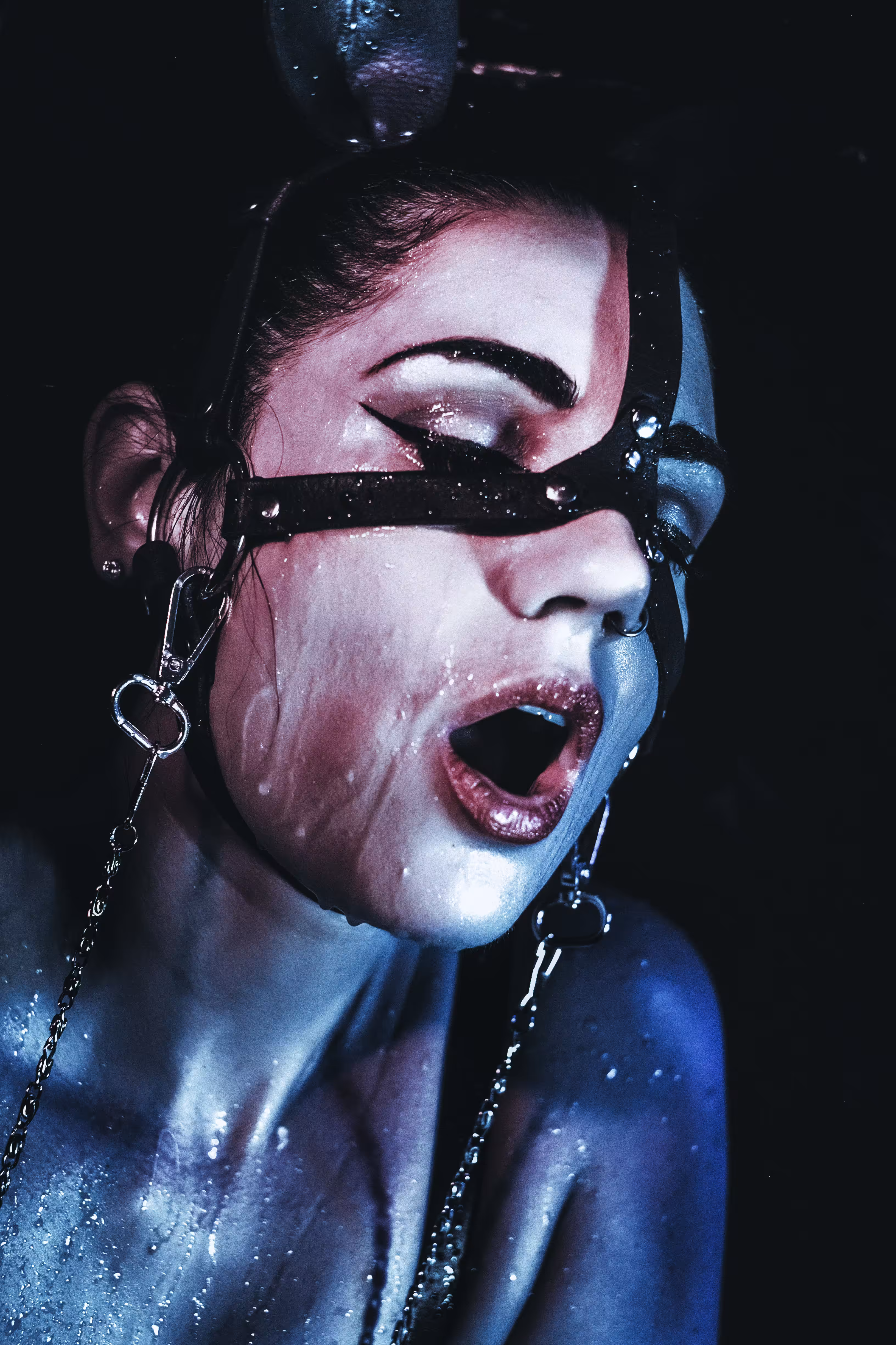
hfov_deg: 25.5
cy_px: 672
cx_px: 448
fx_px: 1979
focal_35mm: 53
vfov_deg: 37.5
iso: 500
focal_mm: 35
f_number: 2.8
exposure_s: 1/500
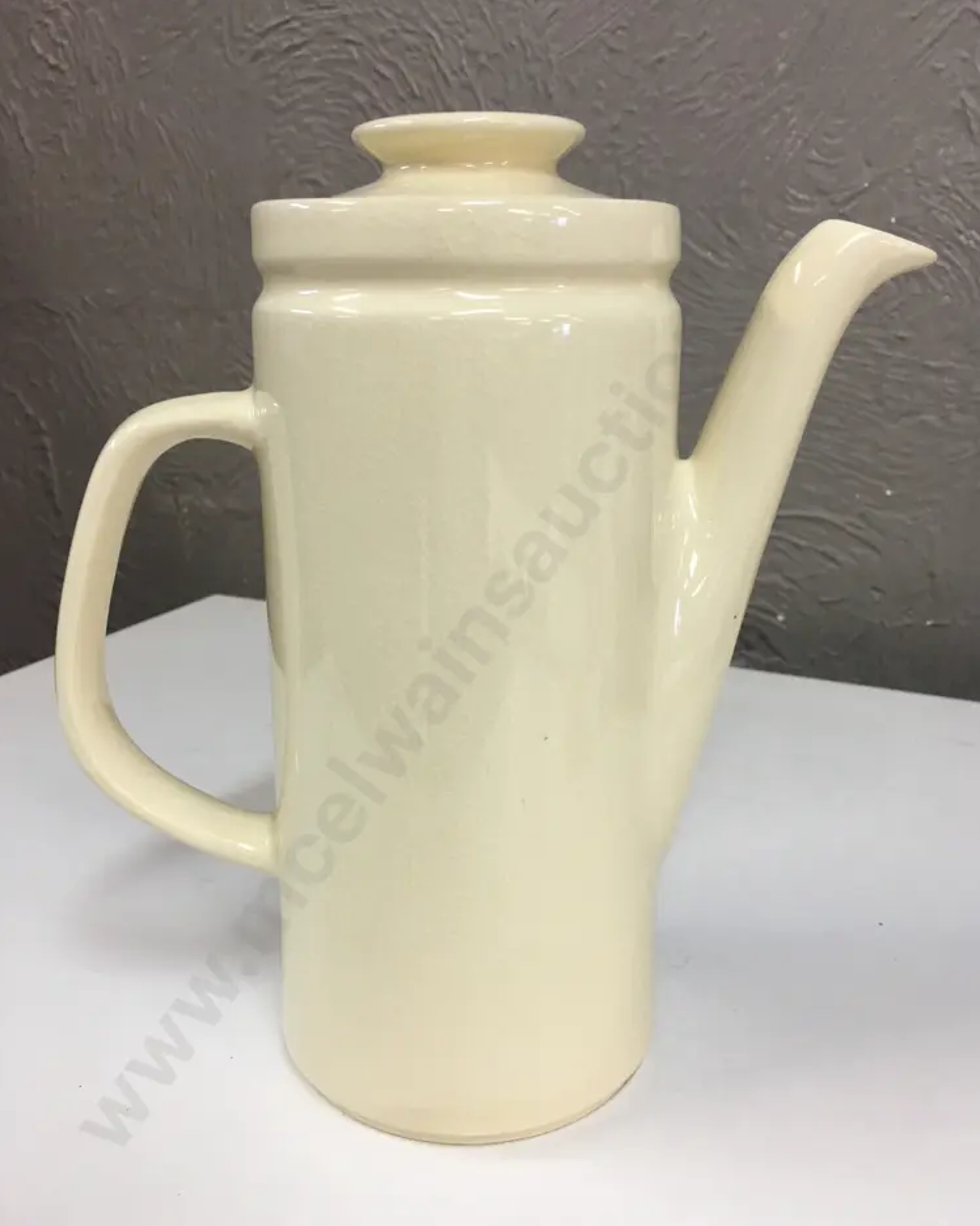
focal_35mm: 31
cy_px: 607
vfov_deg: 57.2
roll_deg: -1.6
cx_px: 498
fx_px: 1124
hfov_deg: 47.1
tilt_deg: -14.7
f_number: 2.2
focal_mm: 4.15
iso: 40
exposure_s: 1/33
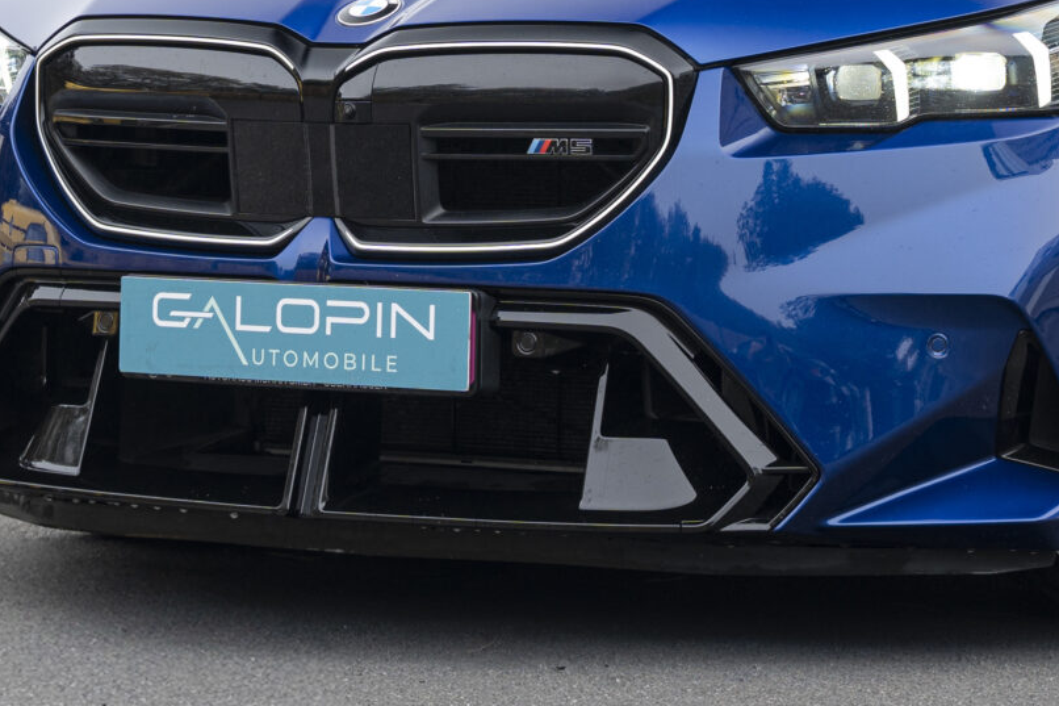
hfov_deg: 14.0
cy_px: -76
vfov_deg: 9.4
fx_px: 4271
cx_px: 955
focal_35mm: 145
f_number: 4
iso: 160
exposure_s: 1/60
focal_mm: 45.7
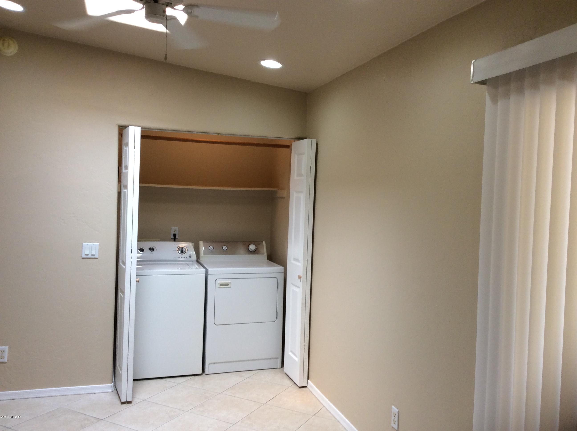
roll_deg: -1.1
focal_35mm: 32
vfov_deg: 44.1
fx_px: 533
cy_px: 216
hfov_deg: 56.9
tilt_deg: +0.1
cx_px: 288
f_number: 2.4
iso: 40
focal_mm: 3.3
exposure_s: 1/60
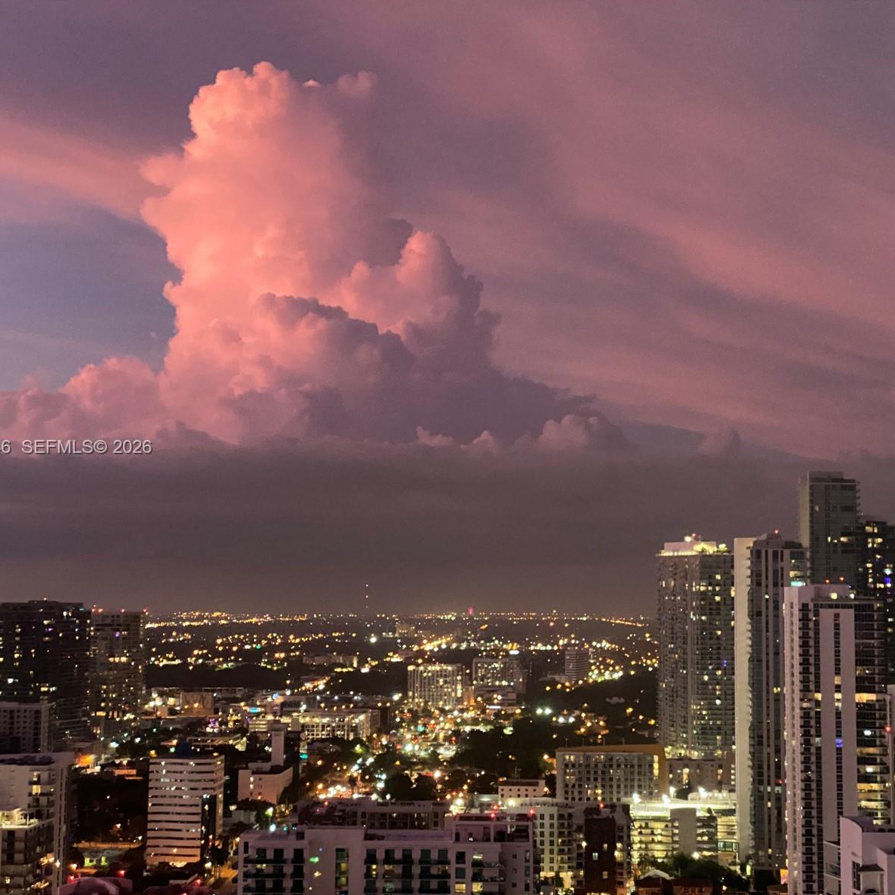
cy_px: 448
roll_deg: -1.1
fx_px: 1814
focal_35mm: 62
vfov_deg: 27.7
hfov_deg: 27.7
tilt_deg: +5.6
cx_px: 521
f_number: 2
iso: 640
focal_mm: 6
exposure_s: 1/15
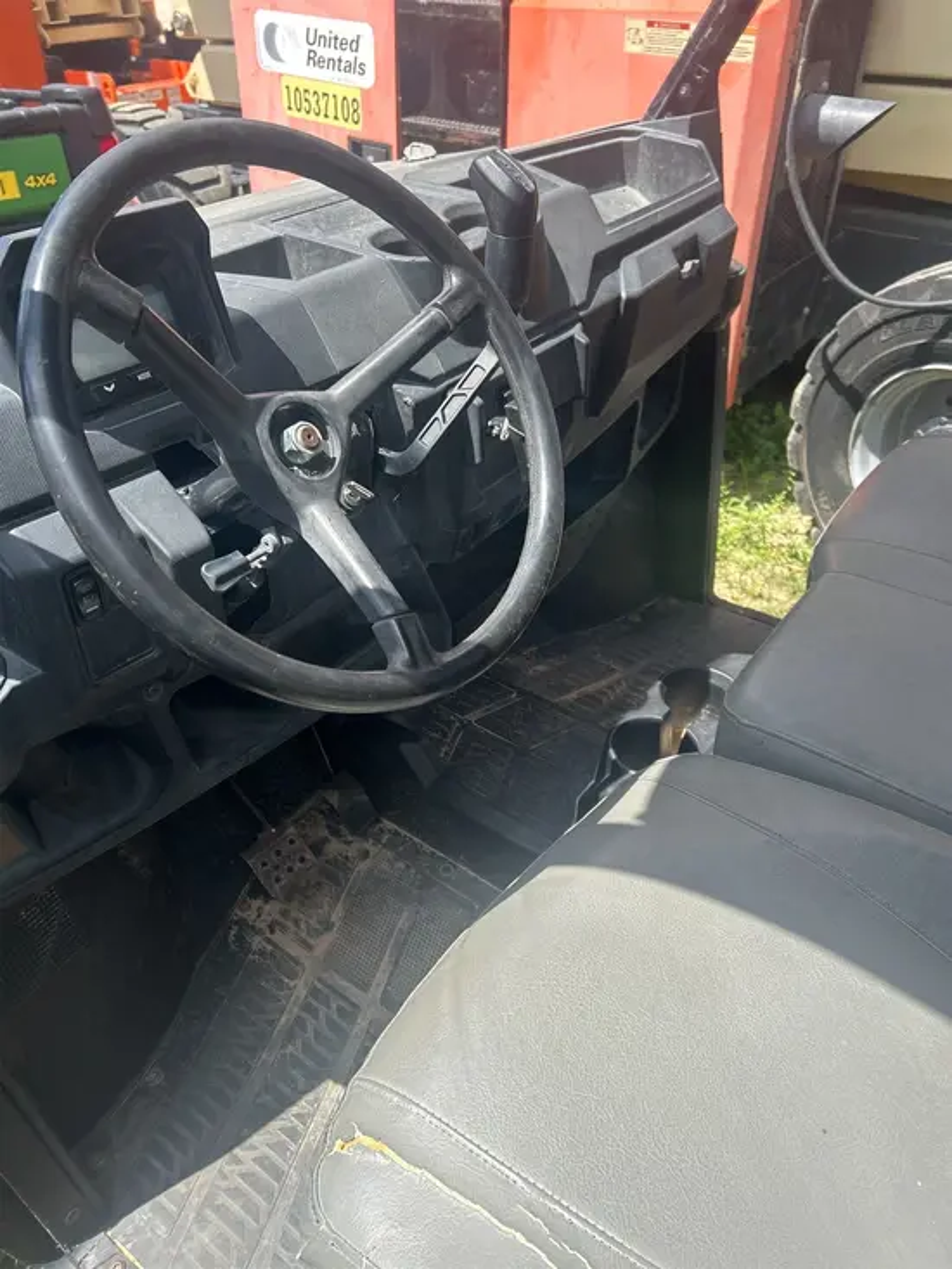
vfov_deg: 67.3
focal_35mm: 26
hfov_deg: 53.1
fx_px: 953
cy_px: 634
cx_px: 476
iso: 50
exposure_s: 1/1488
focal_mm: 5.7
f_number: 1.5
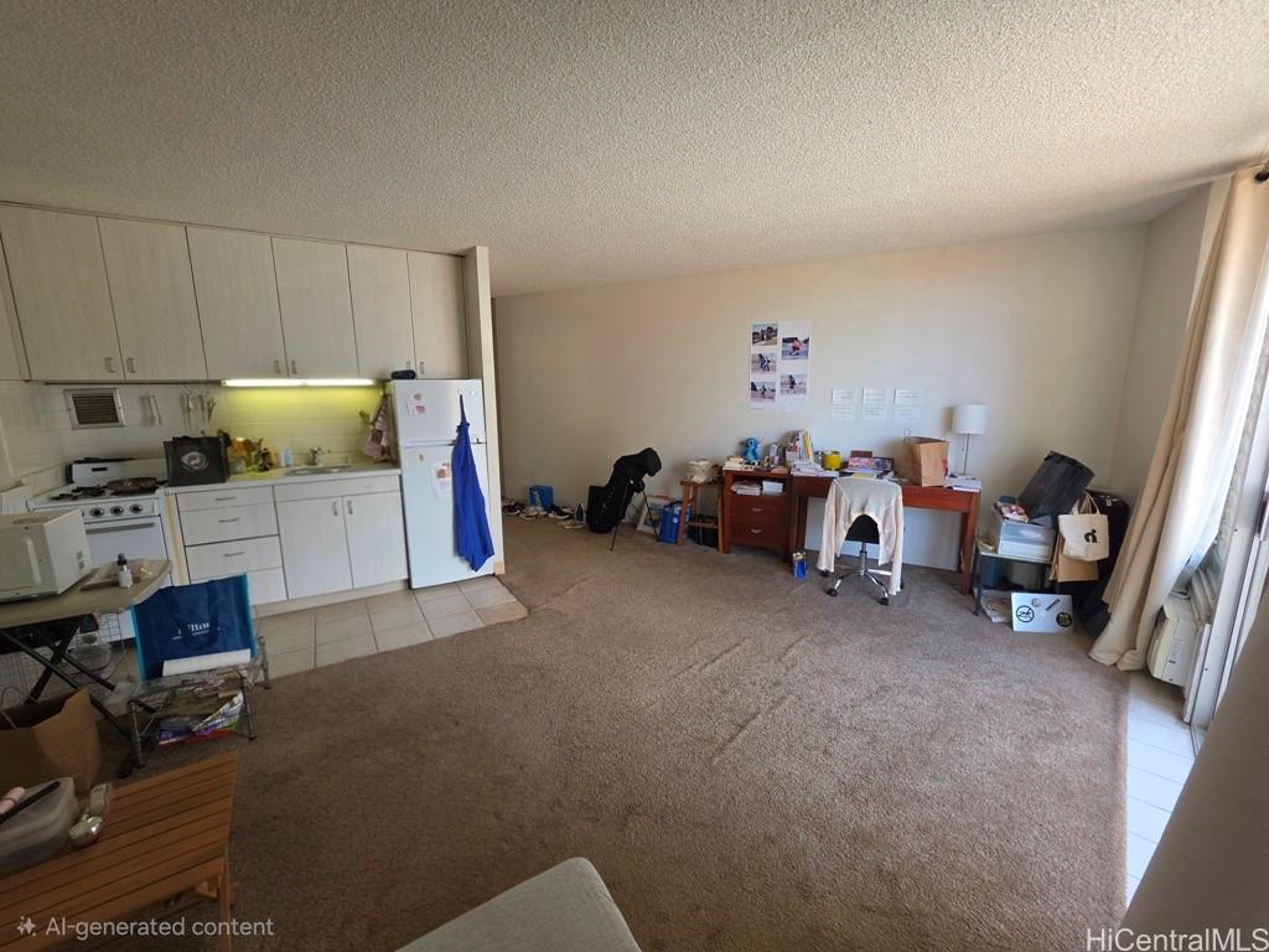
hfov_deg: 106.2
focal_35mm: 13
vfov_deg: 89.9
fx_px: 477
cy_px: 476
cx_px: 634
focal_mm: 2.2
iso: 50
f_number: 1.9
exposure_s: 1/120
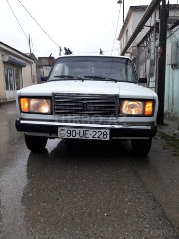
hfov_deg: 49.7
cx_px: 90
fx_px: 193
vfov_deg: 63.4
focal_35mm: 28
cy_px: 120
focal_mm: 3.7
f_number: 1.9
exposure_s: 1/33
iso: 64
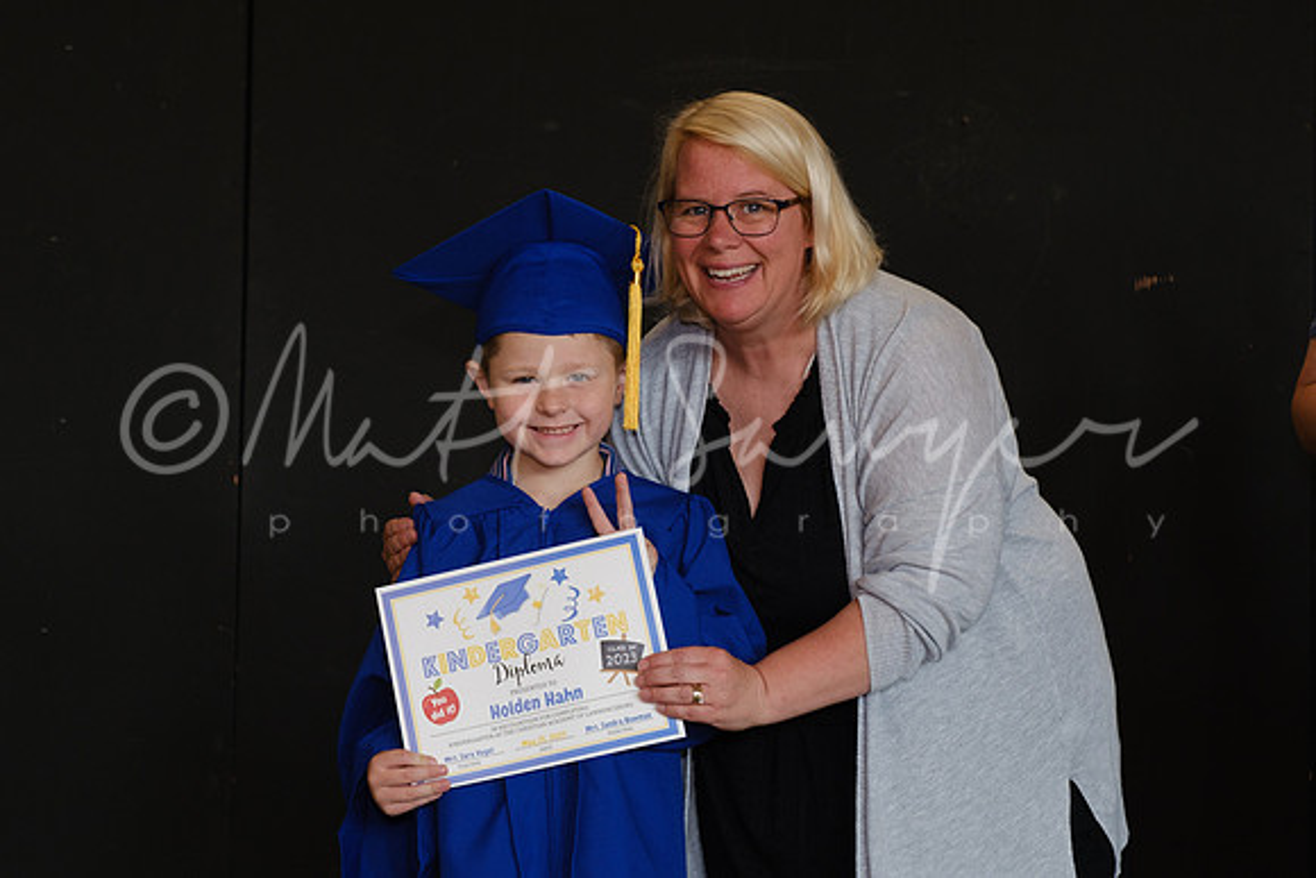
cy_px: 469
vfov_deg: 16.3
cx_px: 551
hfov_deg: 24.2
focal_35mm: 84
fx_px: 3066
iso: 800
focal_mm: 44.1
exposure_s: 1/125
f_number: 4
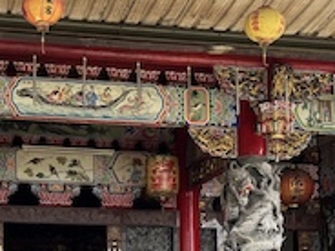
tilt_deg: +8.2
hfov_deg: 24.0
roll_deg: +0.4
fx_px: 774
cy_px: 245
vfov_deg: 18.0
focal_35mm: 80
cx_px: 68
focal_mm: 5.1
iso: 40
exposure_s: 1/122
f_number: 1.6
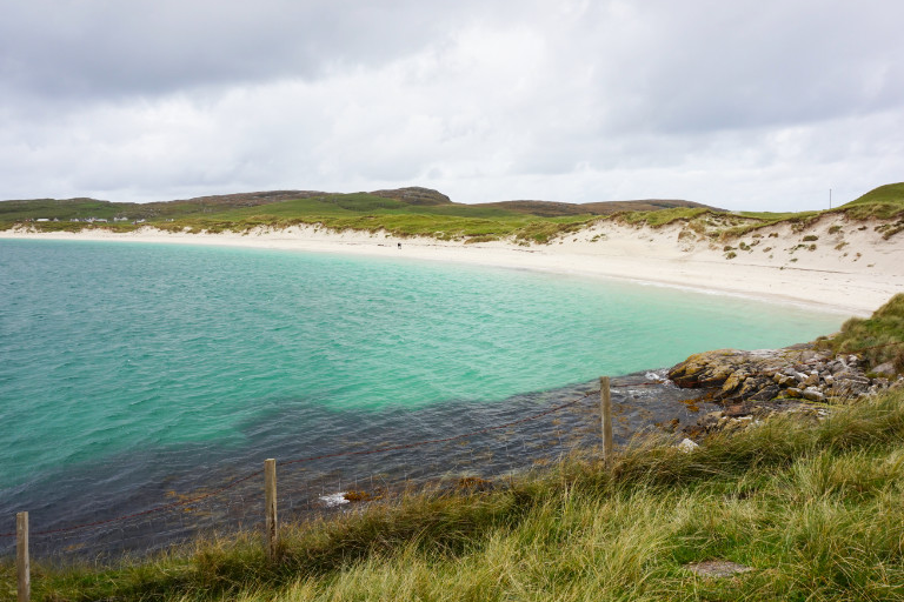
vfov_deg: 51.3
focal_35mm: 25
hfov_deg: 71.5
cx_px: 461
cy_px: 306
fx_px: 628
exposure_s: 1/80
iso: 100
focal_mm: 16
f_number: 8
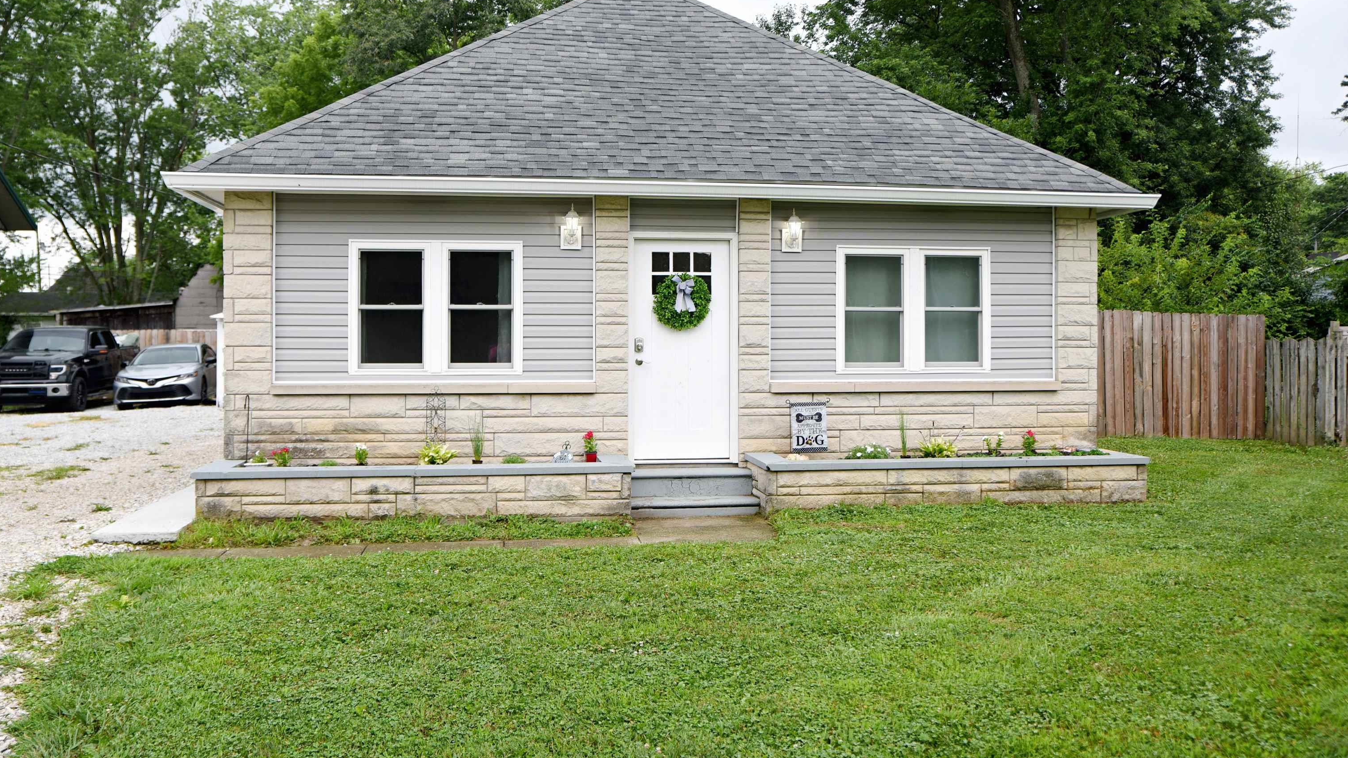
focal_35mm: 34
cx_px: 674
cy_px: 322
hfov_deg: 58.0
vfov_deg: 34.6
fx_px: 1215
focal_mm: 32
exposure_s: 1/200
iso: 100
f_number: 2.8
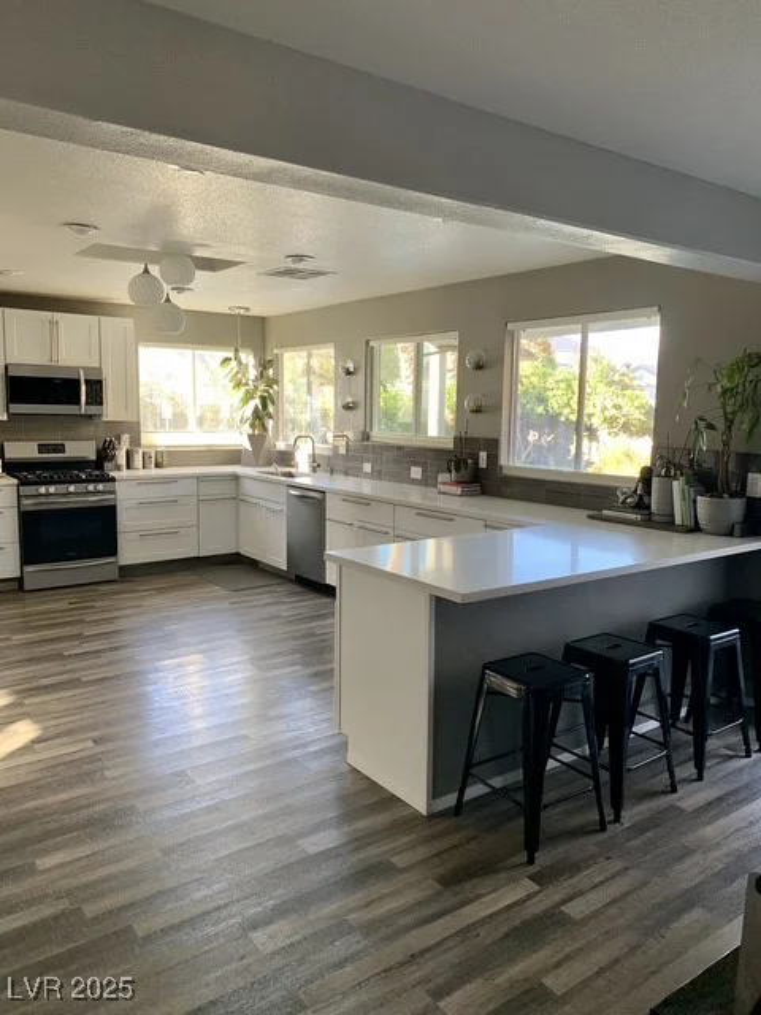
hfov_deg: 53.1
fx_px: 762
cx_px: 380
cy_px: 508
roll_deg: +0.6
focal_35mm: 26
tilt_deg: -6.0
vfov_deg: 67.3
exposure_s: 1/72
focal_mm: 4.25
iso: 100
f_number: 1.8
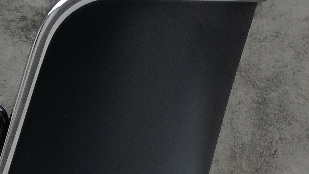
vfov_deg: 16.2
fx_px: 565
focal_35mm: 69
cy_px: 250
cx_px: 70
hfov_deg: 30.0
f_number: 2
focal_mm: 3.79
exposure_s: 1/100
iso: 64
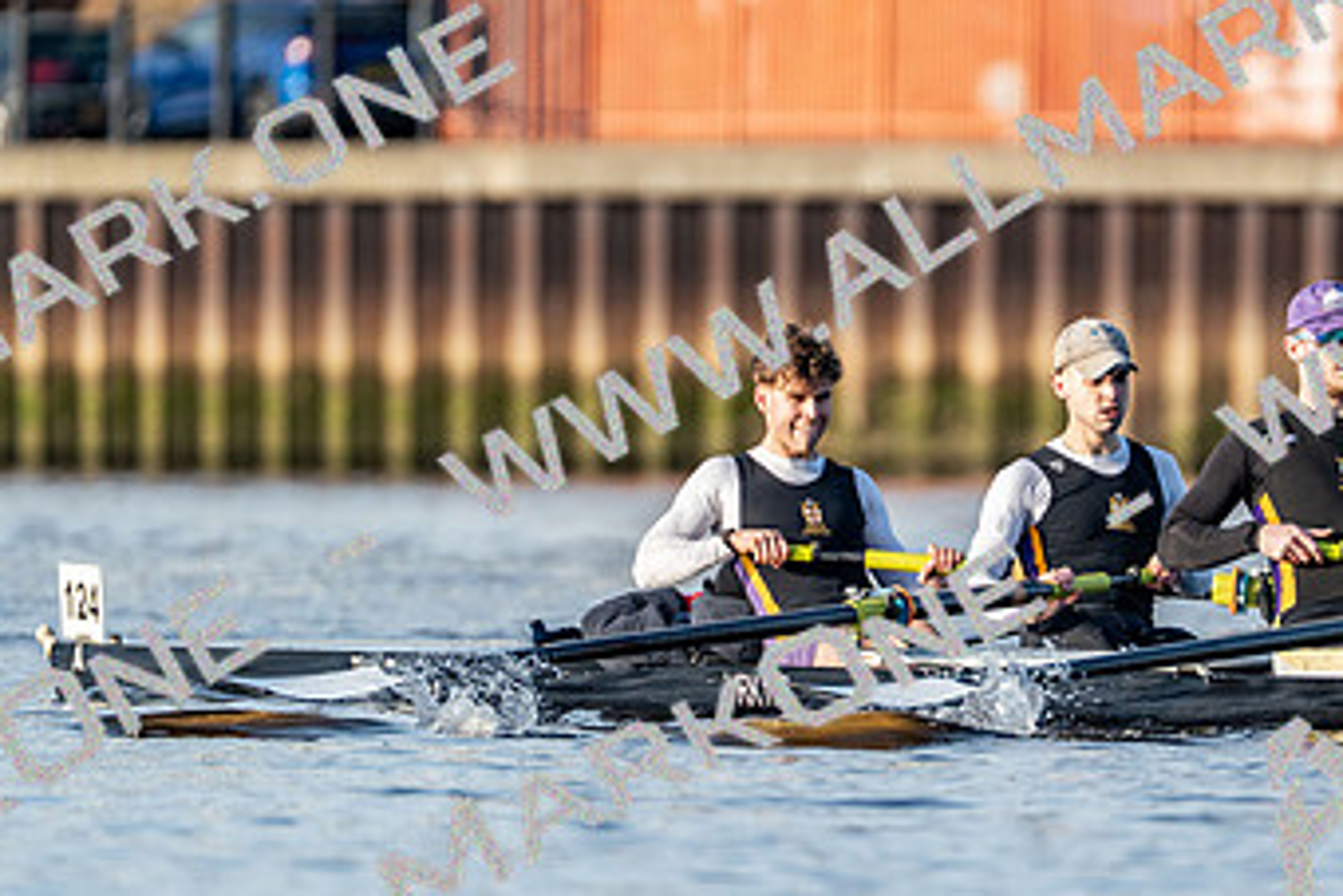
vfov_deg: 1.3
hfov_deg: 2.0
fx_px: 38178
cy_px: 531
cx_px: 928
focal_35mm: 1023
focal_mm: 600
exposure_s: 1/2000
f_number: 6.3
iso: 800
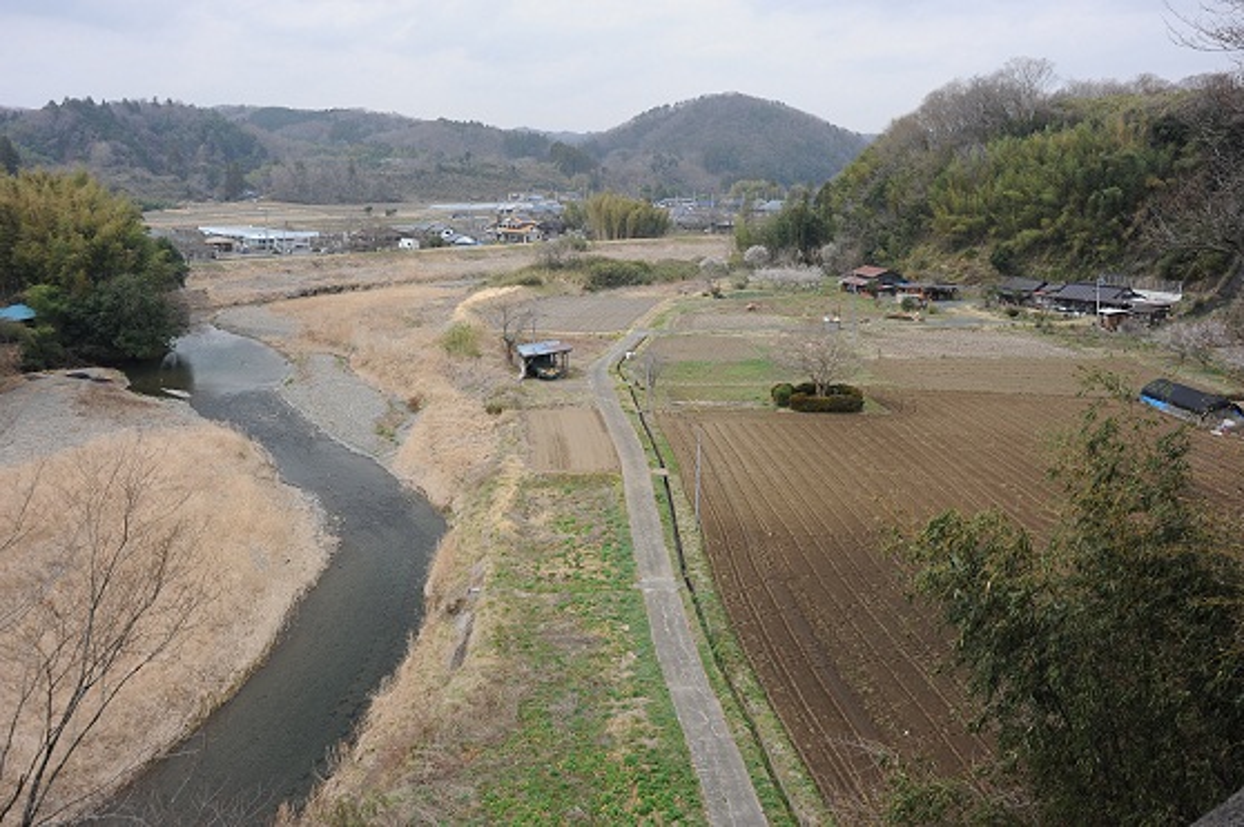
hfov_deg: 65.5
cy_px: 414
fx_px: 967
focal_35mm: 28
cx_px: 622
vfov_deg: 46.3
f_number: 8
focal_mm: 28
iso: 640
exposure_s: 1/400
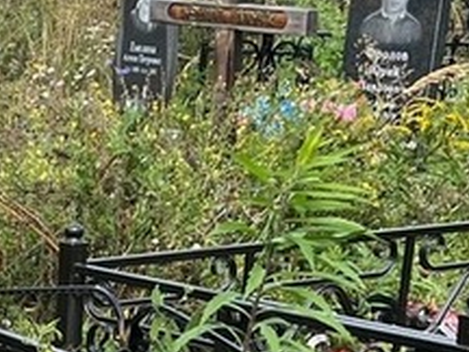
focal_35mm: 123
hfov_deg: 13.7
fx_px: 1666
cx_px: -456
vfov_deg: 11.9
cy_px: 372
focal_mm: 5.7
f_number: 1.5
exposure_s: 1/1751
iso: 50
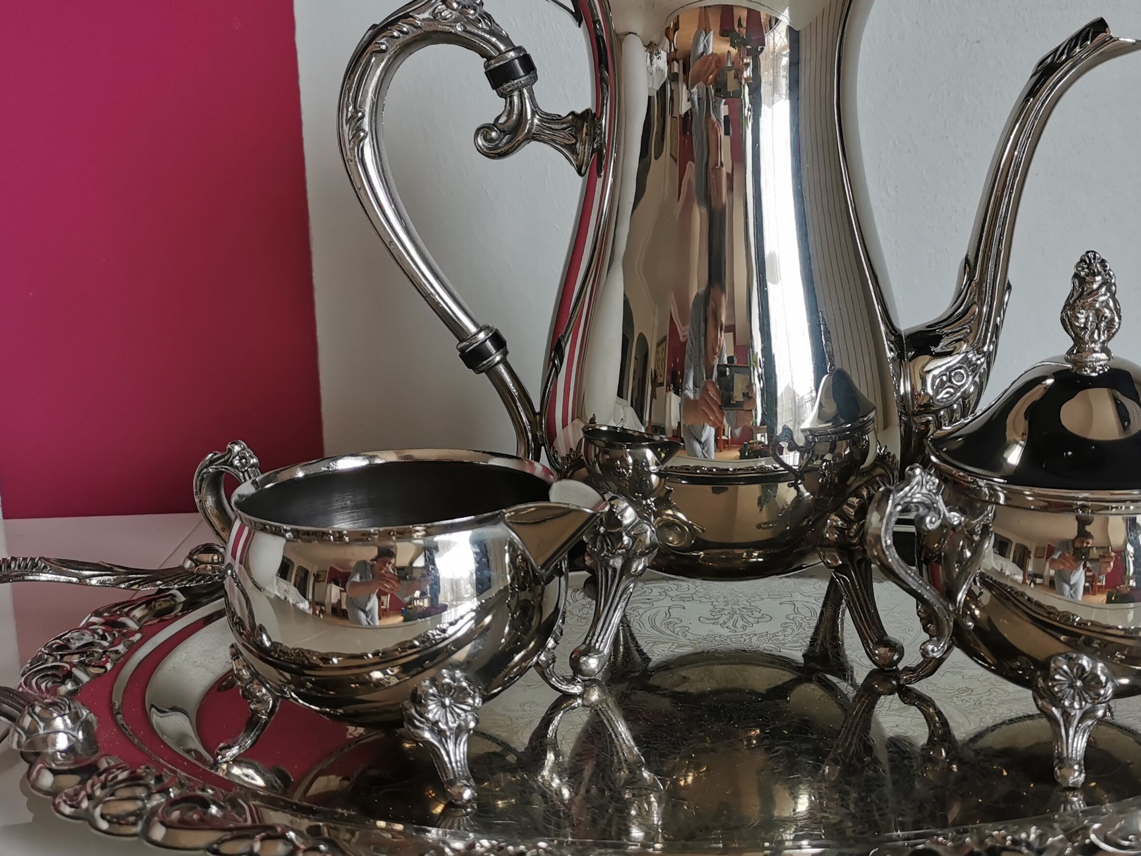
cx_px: 723
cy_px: 394
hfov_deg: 44.4
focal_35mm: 42
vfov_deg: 34.3
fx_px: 1384
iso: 50
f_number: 1.8
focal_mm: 5.58
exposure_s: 1/136
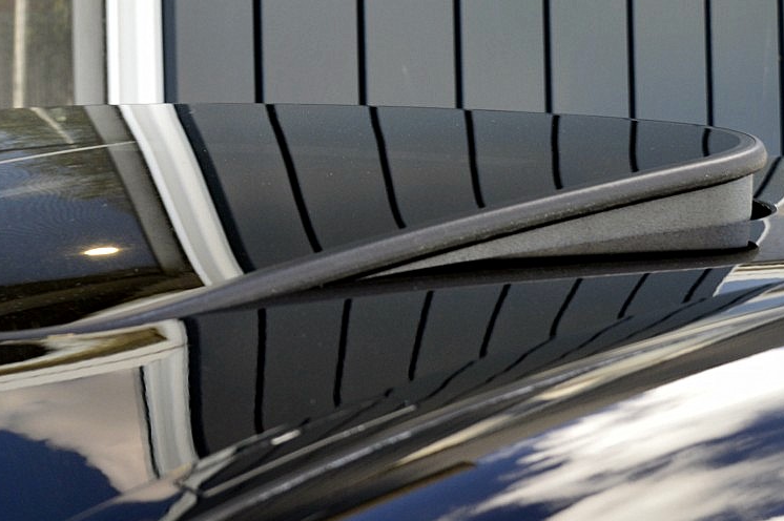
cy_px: 97
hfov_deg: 20.4
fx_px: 2132
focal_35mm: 98
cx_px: 86
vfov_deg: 13.9
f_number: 8
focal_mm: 30
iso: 400
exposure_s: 1/80
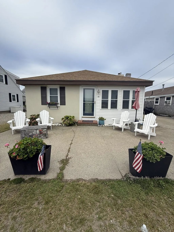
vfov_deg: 102.1
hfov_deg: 85.7
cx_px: 87
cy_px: 116
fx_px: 94
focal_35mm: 14
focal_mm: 2.22
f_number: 2.2
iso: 50
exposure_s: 1/607
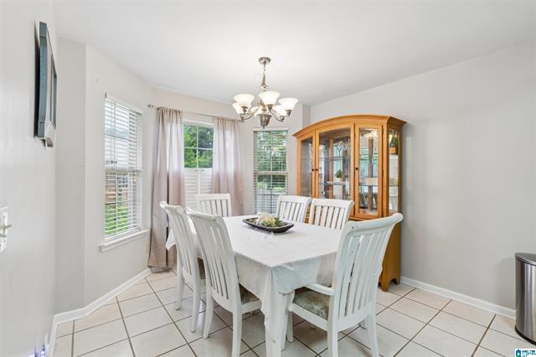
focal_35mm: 16
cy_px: 178
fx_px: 238
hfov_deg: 96.8
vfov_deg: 73.7
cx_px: 268
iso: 400
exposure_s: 1/13
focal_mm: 16
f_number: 13
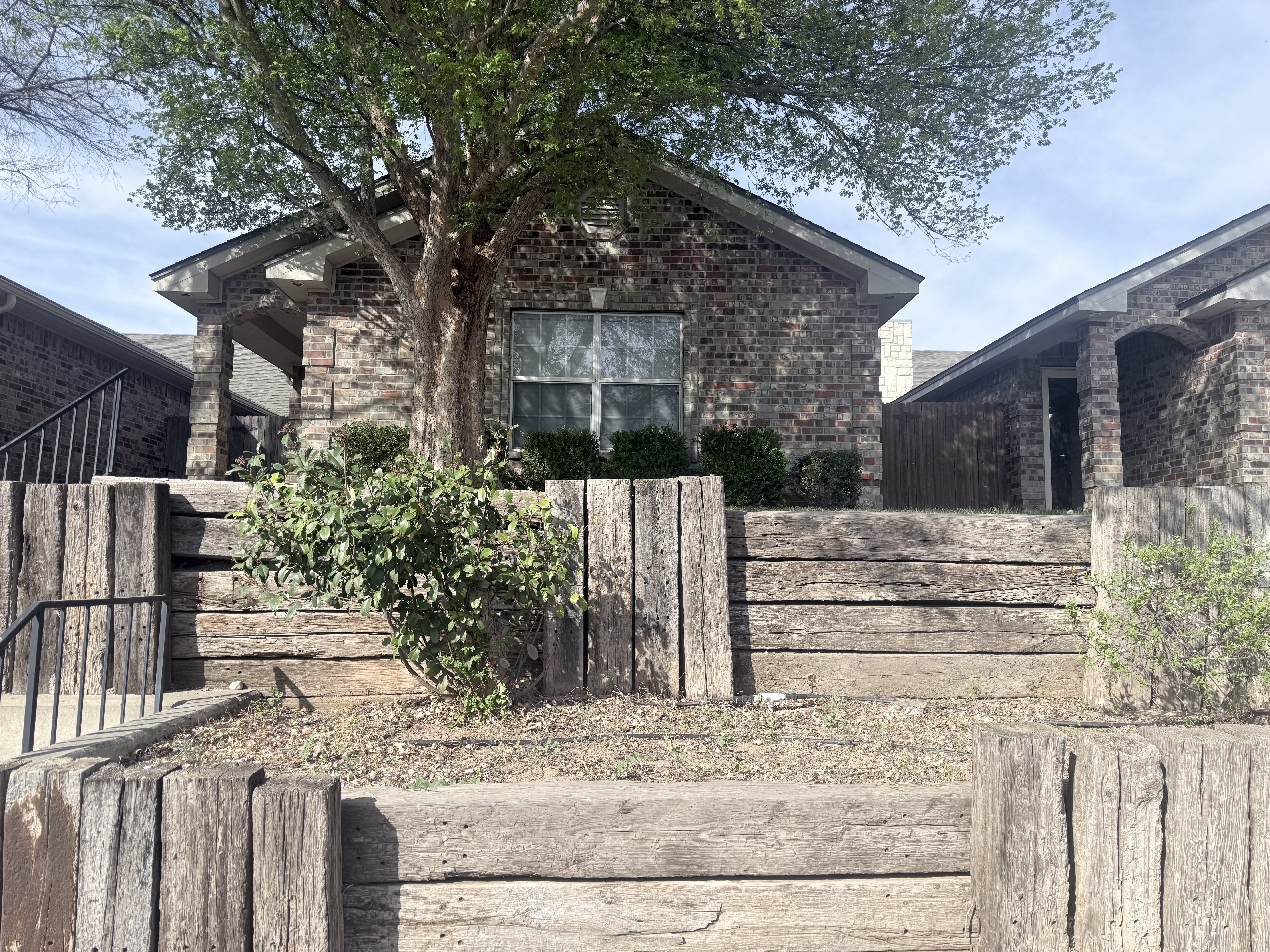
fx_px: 881
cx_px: 635
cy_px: 476
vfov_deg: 56.8
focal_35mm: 24
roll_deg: +0.0
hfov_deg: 71.6
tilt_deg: +7.0
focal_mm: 6.76
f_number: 1.78
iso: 80
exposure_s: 1/3021
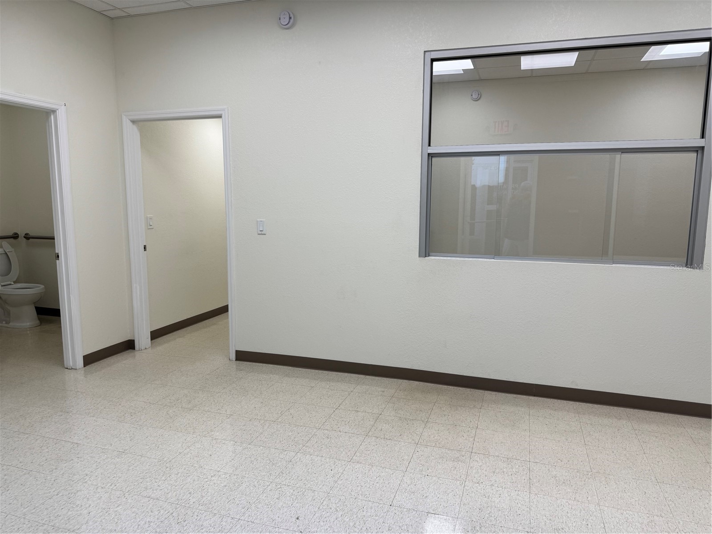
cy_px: 267
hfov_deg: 71.6
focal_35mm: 24
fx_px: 494
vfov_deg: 56.8
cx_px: 356
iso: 80
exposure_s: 1/433
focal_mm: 6.76
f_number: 1.78
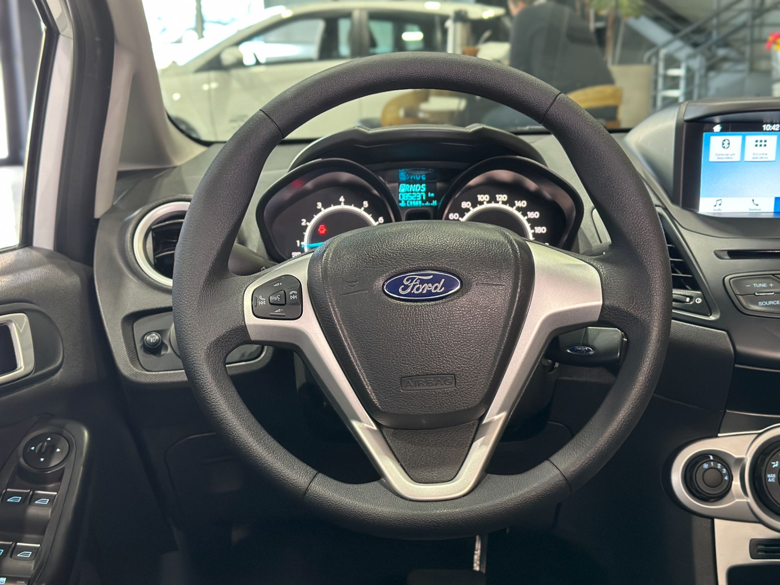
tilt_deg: -12.6
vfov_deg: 30.3
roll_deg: +0.3
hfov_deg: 39.7
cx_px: 390
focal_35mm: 48
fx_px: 1082
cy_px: 292
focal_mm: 6.86
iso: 400
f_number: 1.78
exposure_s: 1/60
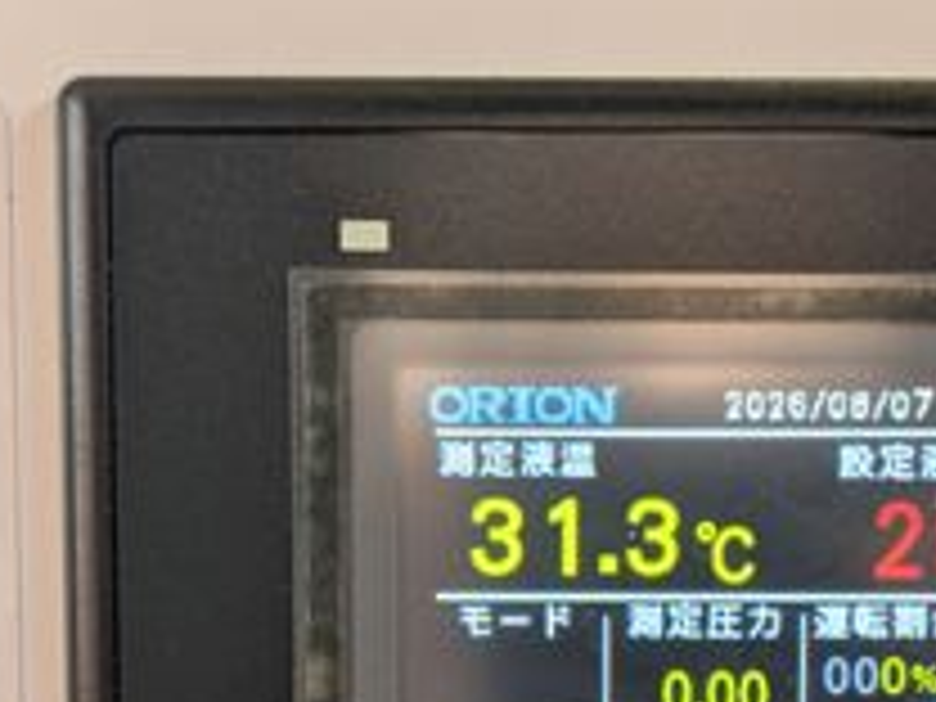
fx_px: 1758
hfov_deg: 29.6
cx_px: 626
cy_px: 601
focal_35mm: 65
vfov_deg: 22.2
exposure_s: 1/120
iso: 232
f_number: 1.73
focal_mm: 4.38
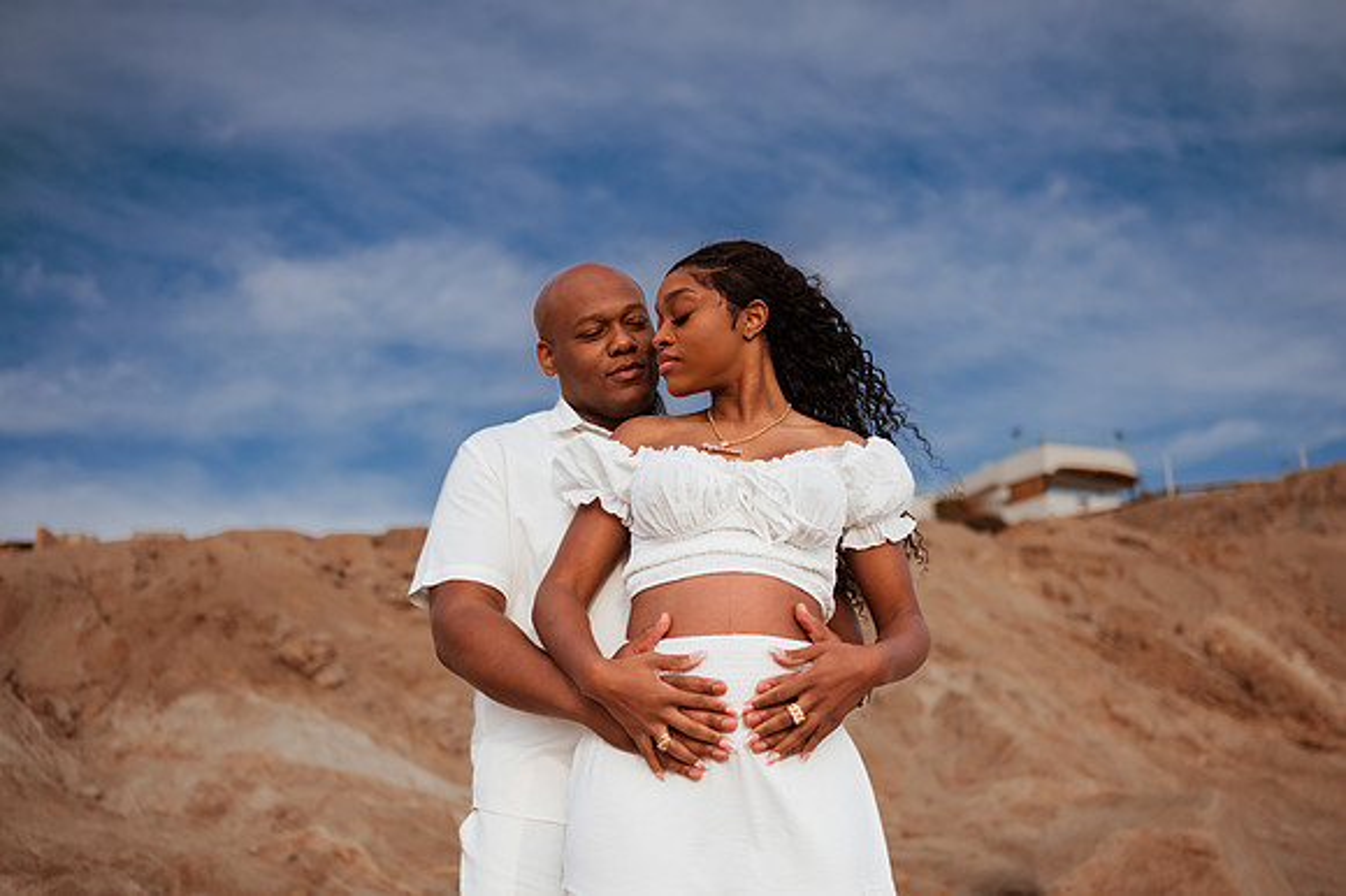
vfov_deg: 35.5
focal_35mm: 37
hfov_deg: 51.3
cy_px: 466
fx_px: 1401
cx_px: 720
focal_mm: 35
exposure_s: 1/4000
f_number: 1.8
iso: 125
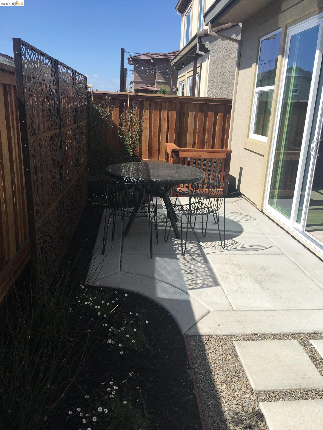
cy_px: 215
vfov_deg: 61.7
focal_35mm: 29
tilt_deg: -14.9
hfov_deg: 48.2
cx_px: 162
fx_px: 361
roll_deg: -3.8
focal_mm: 4.15
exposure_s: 1/1570
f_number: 2.2
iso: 25
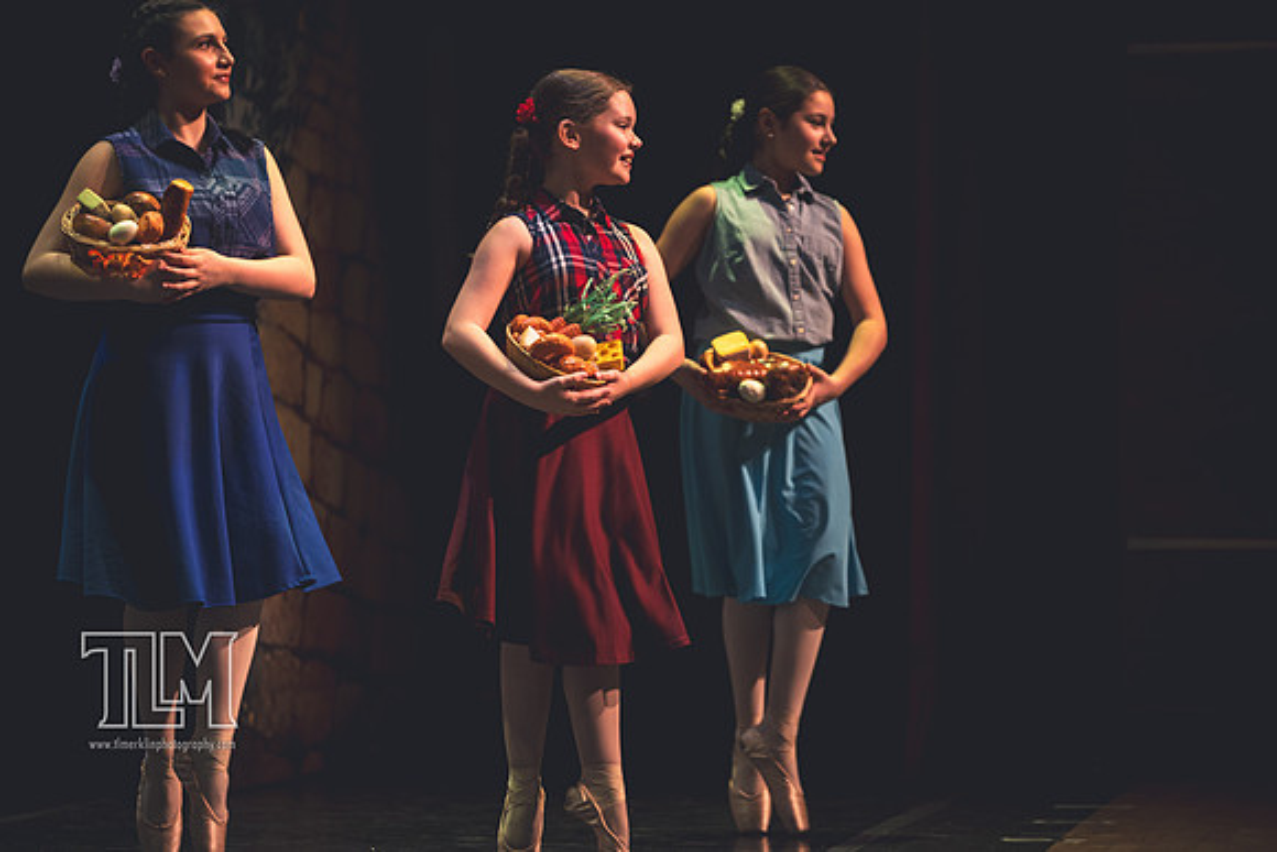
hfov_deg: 14.2
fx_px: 5144
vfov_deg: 9.5
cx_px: 638
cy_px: 426
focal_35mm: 145
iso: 2200
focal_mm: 145
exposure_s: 1/250
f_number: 2.8
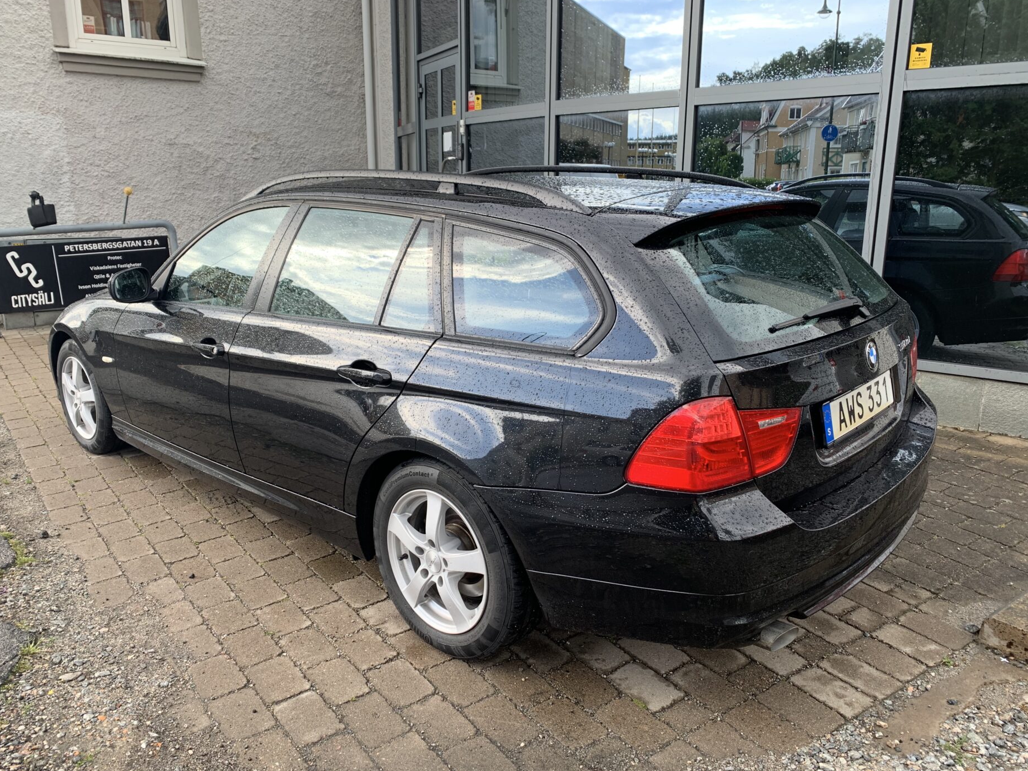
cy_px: 376
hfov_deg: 65.3
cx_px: 495
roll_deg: -0.1
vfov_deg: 51.4
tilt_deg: -13.5
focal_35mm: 27
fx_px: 802
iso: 25
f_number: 1.8
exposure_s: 1/177
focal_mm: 4.25
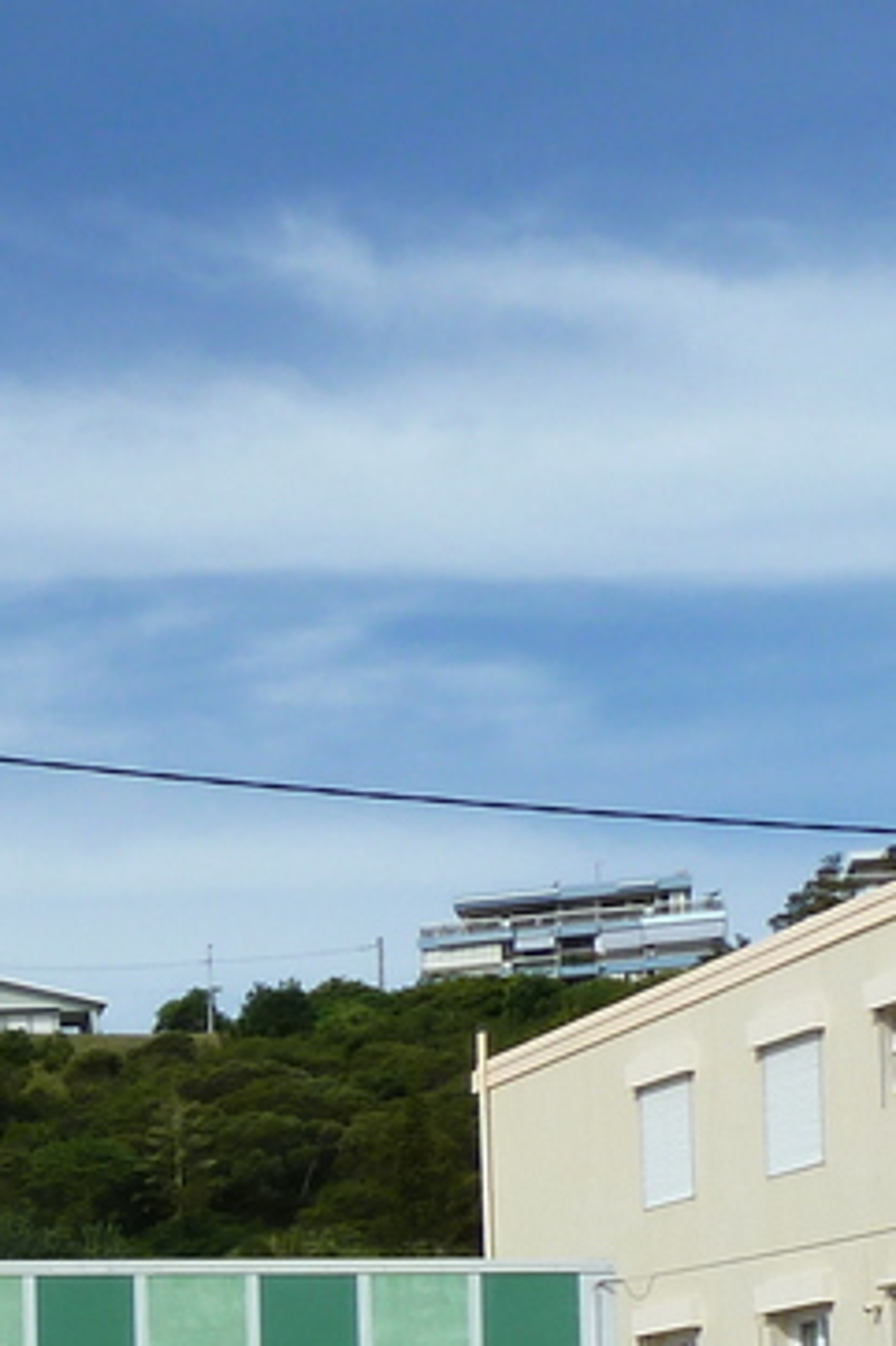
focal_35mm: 100
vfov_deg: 19.5
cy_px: 1487
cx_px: -1141
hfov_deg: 11.6
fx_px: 3737
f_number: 5.6
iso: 80
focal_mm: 4.7
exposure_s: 1/500
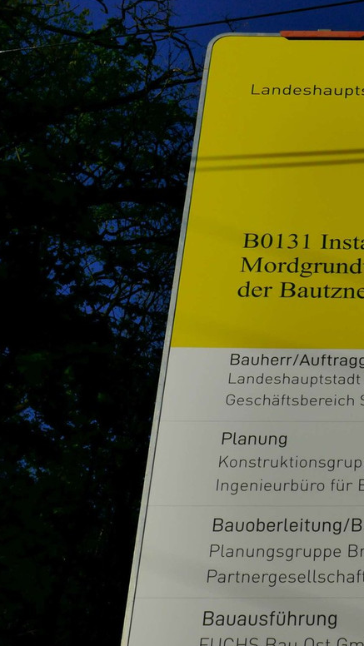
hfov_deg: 16.8
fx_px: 1166
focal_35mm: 68
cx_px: 469
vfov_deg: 31.0
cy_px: 329
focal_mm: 15.3
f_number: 8
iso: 500
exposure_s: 1/2000
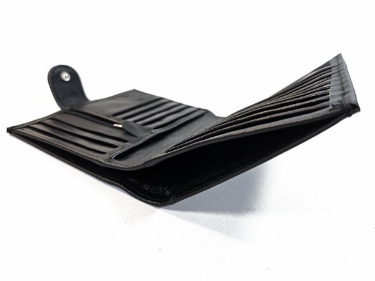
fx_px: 260
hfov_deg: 71.6
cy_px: 136
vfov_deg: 56.8
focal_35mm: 24
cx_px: 182
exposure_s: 1/100
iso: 25
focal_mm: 6.3
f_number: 1.7
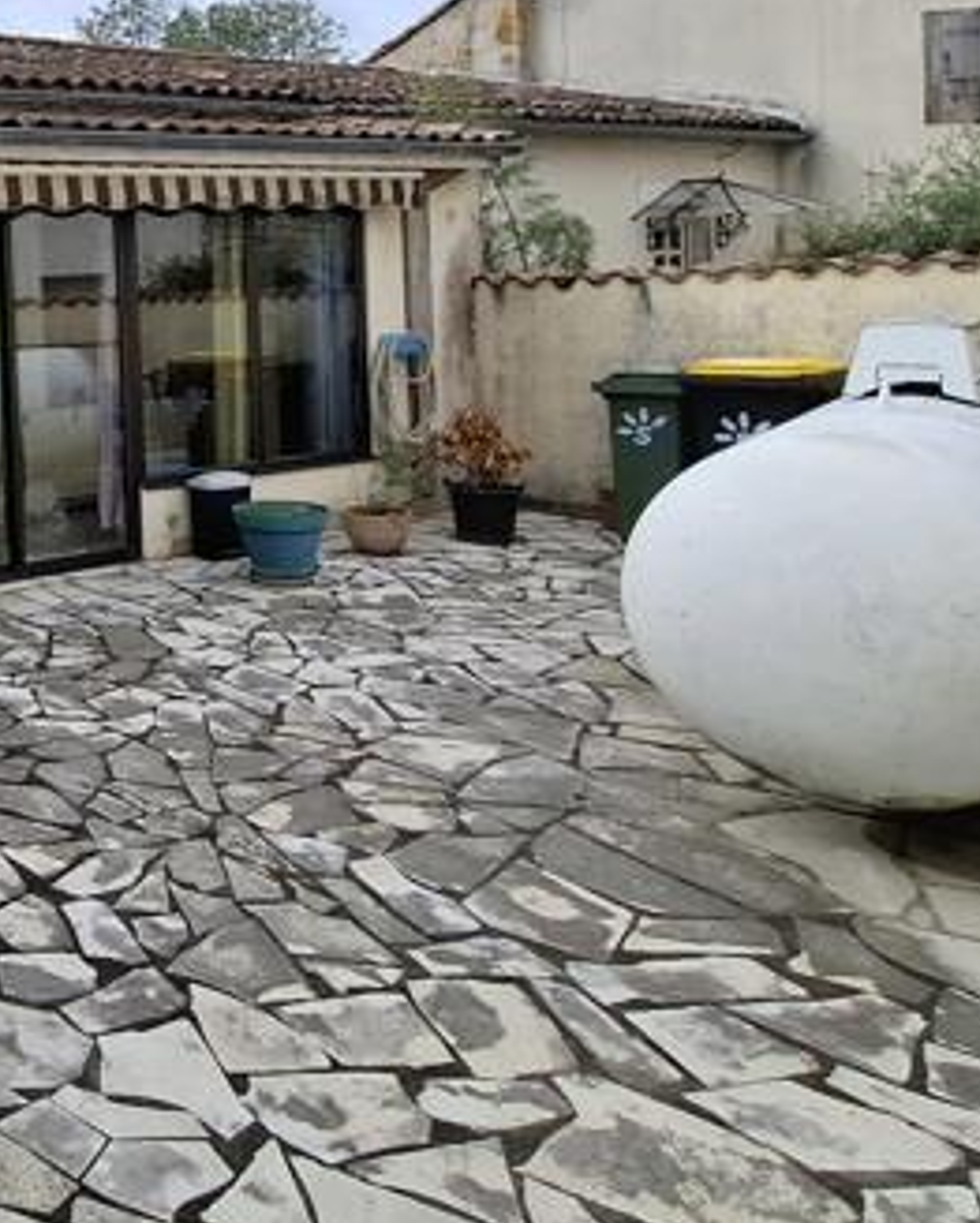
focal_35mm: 31
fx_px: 1123
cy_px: 329
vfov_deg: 54.9
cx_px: -217
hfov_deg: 35.9
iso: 40
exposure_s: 1/1075
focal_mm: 1.74
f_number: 2.2
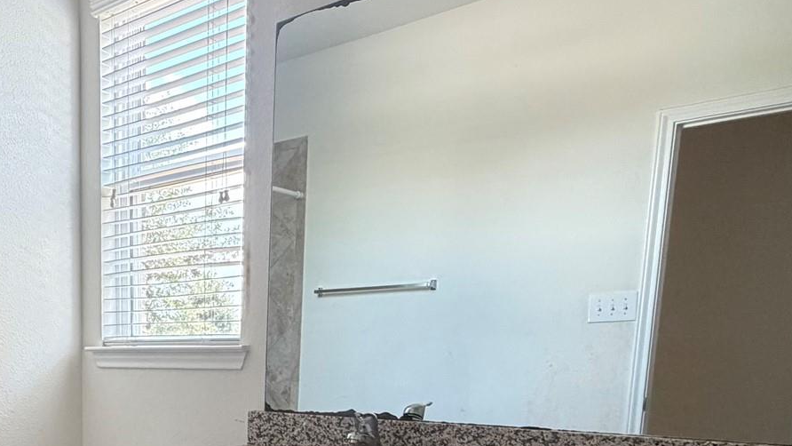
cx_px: 102
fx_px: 735
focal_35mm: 35
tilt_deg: -8.2
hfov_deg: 51.1
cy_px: 458
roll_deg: +1.0
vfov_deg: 31.0
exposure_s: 1/97
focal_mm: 2.22
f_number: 2.2
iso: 320
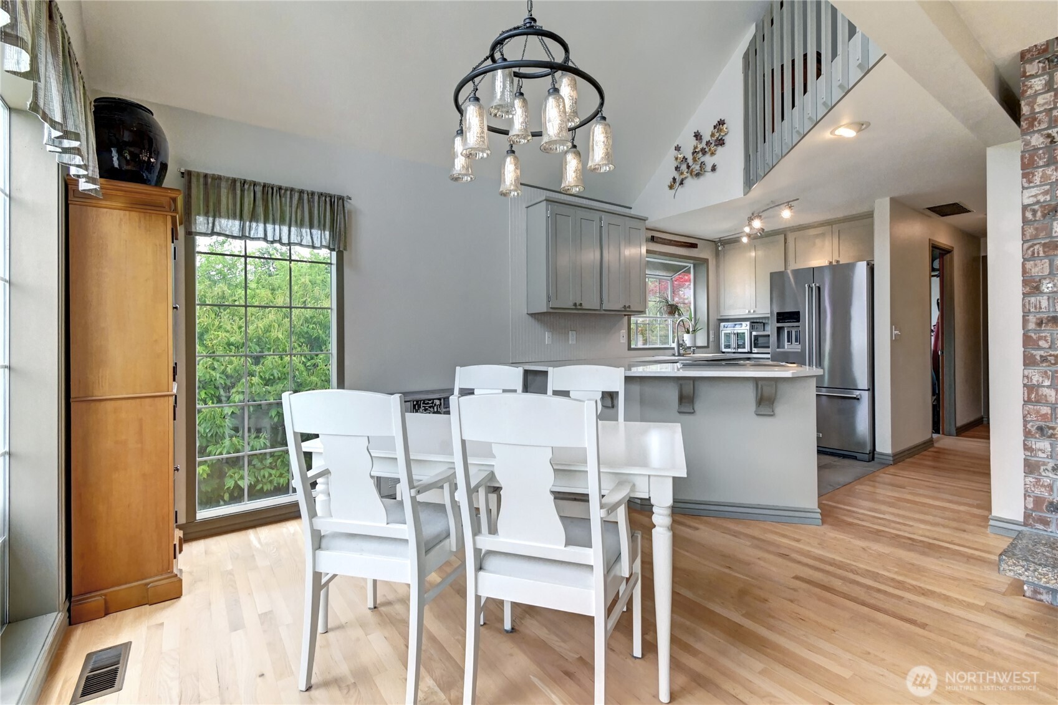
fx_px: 441
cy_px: 352
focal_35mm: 15
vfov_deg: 77.3
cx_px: 529
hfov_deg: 100.4
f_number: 11
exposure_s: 1/50
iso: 3200
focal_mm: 10
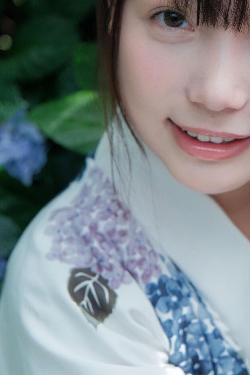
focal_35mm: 130
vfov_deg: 15.8
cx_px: 232
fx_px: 1354
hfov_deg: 10.5
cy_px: 145
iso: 800
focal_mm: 45.1
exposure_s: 1/1250
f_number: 2.8
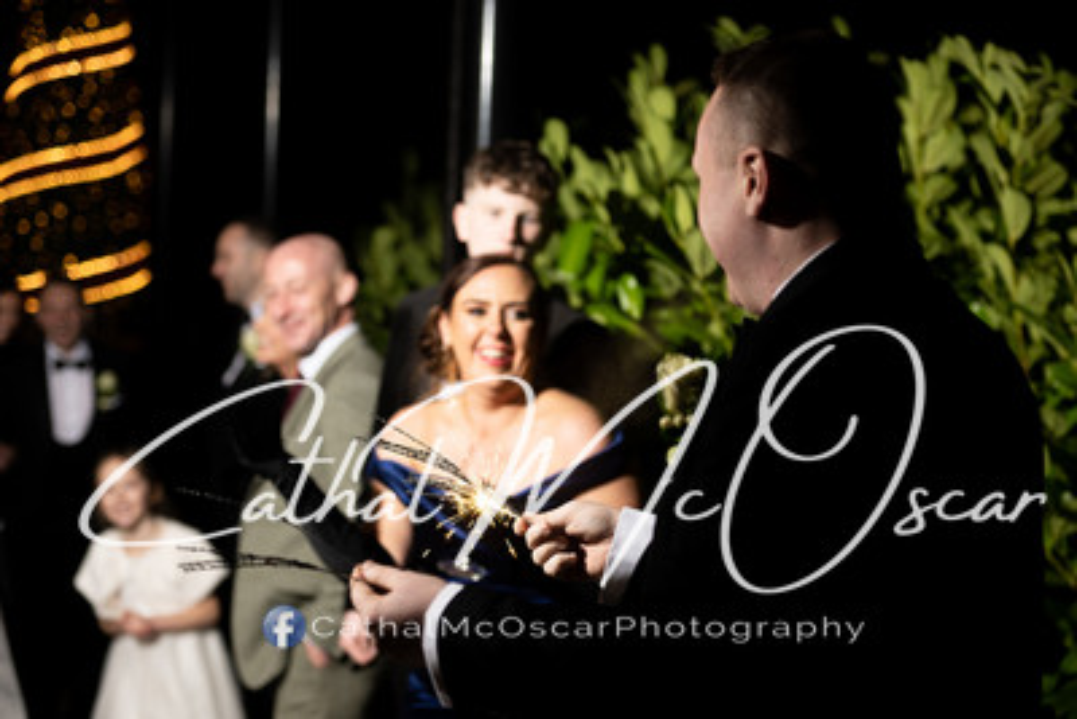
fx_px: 2095
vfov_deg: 19.5
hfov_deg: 28.8
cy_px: 360
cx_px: 538
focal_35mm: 70
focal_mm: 70
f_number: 2.8
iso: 250
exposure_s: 1/125
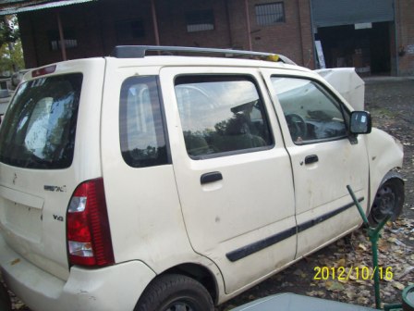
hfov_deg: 51.4
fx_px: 431
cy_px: 156
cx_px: 207
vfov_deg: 39.7
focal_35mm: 36
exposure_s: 1/128
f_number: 2.7
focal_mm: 6
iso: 122
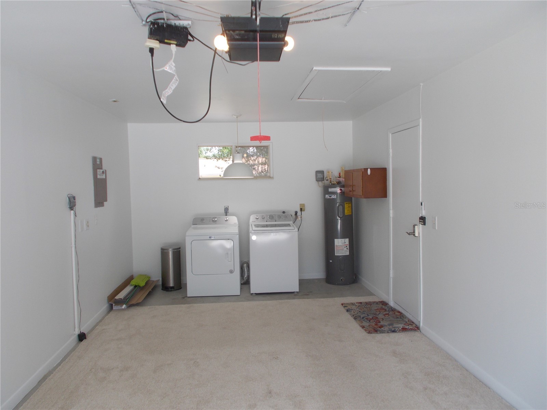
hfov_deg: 67.3
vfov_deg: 53.1
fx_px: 411
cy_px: 205
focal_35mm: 26
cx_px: 274
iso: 80
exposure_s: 1/60
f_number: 3.2
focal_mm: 4.6
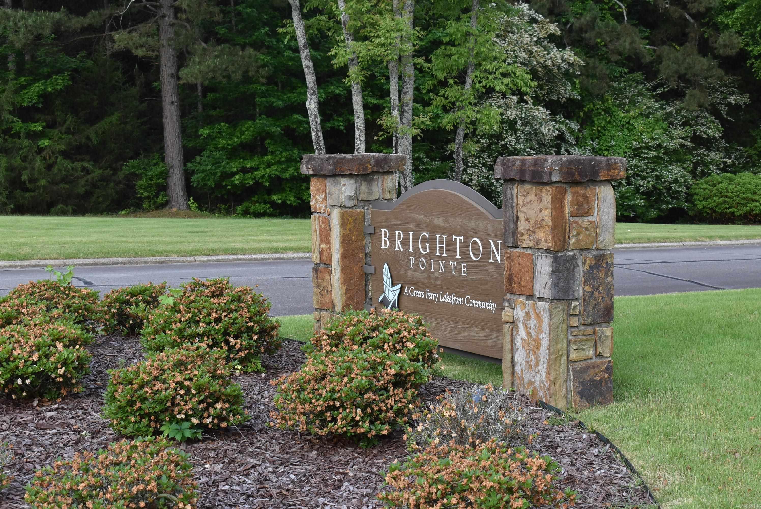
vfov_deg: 21.6
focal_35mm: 63
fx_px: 1333
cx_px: 380
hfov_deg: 31.9
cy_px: 254
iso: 400
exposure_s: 1/200
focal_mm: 42
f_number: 7.1
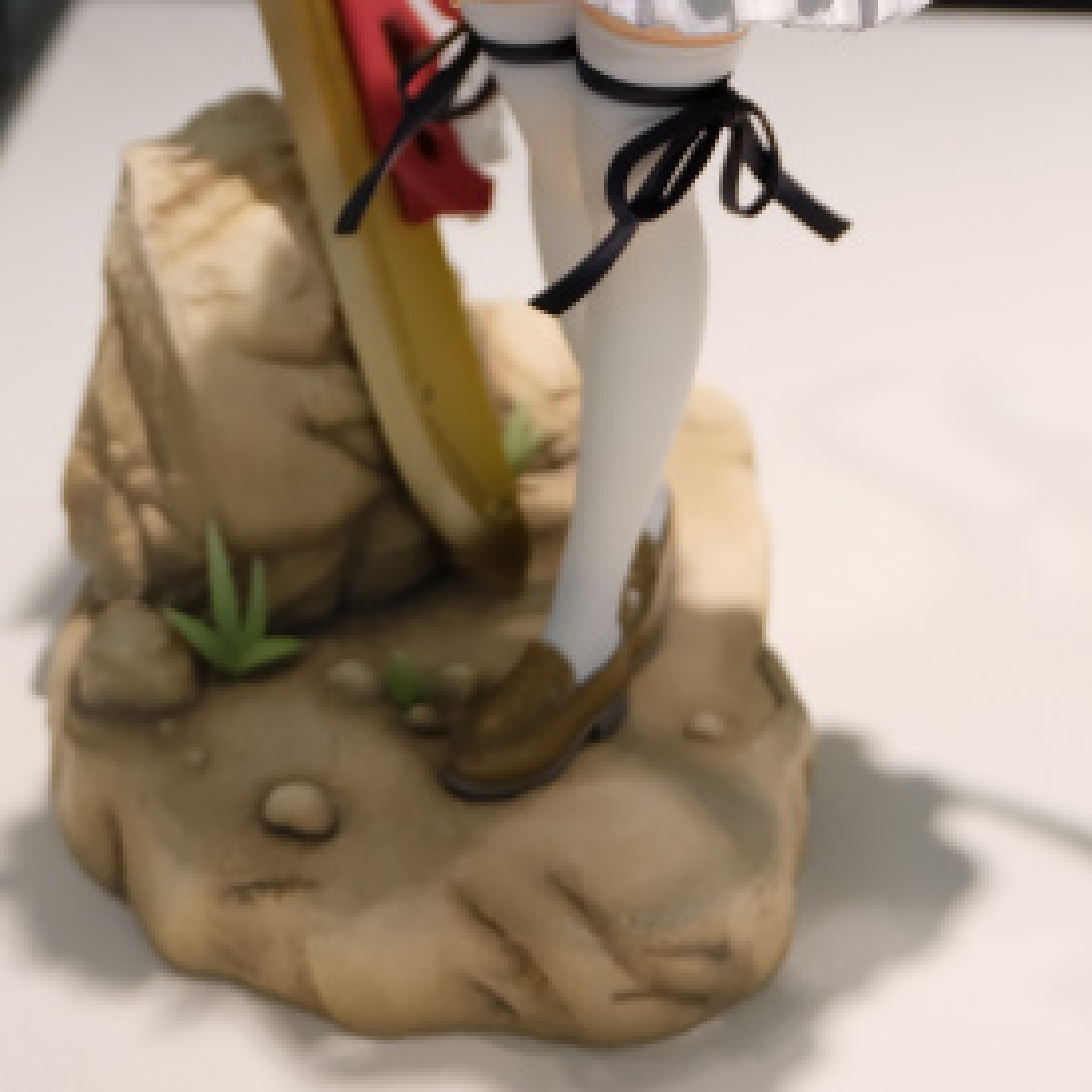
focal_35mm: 89
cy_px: -353
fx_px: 3176
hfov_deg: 19.5
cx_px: 566
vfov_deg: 18.1
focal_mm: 24.3
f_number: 4.2
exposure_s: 1/140
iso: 400
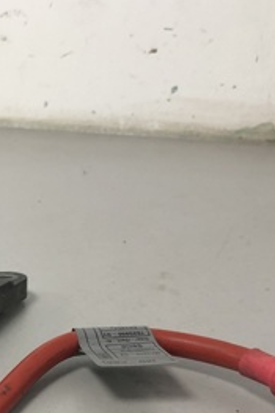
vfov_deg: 27.7
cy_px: 349
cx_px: -55
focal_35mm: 71
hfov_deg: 18.2
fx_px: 815
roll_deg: -0.2
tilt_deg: -27.6
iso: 32
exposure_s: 1/33
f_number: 1.8
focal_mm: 4
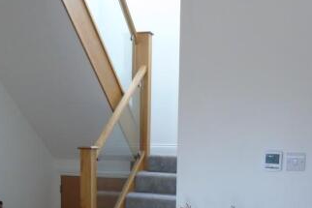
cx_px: 163
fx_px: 407
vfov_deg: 27.6
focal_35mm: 47
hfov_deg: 41.9
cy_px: 188
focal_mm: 4.4
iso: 400
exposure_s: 1/20
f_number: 3.4
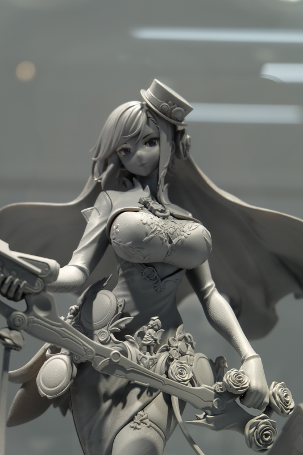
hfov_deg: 18.2
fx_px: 947
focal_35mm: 75
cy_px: 228
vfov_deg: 27.0
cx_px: 152
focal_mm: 50
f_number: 5.6
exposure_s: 1/125
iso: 500
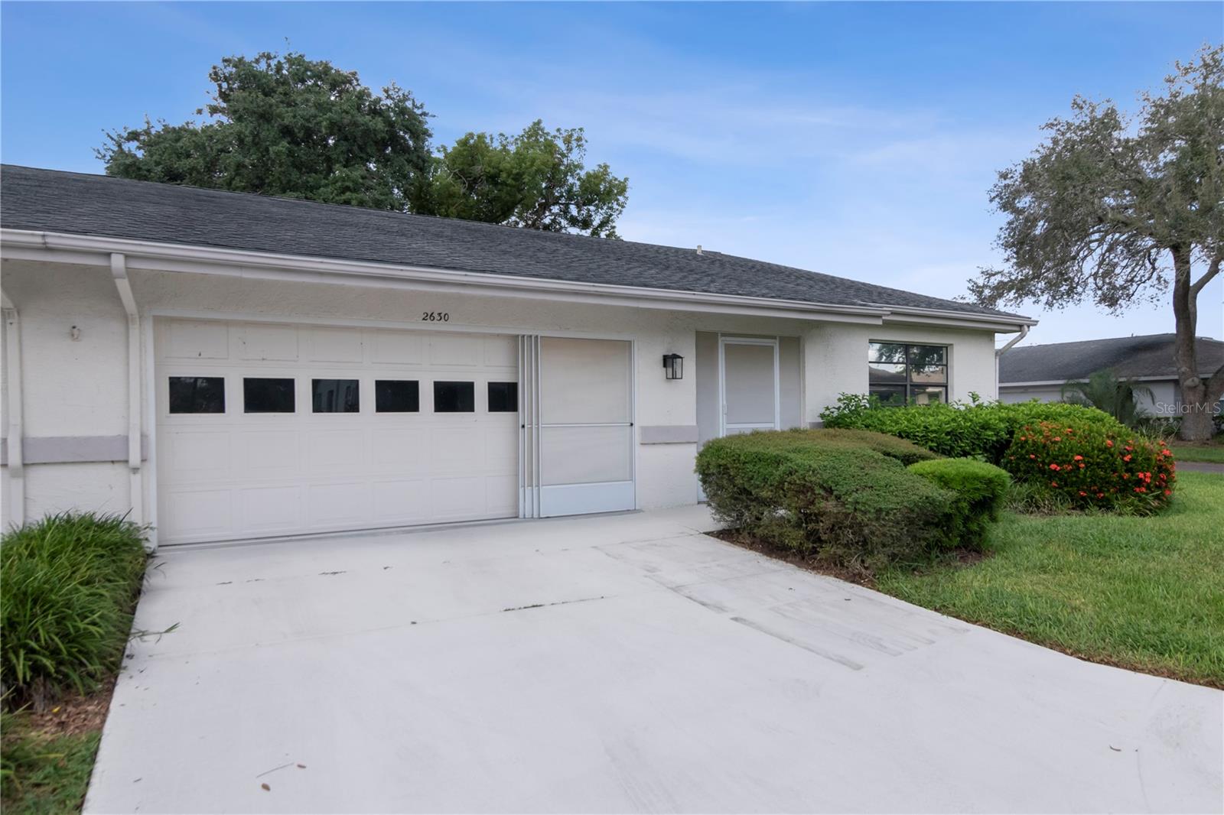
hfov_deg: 81.2
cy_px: 408
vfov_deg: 59.5
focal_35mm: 21
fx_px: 714
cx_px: 612
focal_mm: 14
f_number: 7.1
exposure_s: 1/2500
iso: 800
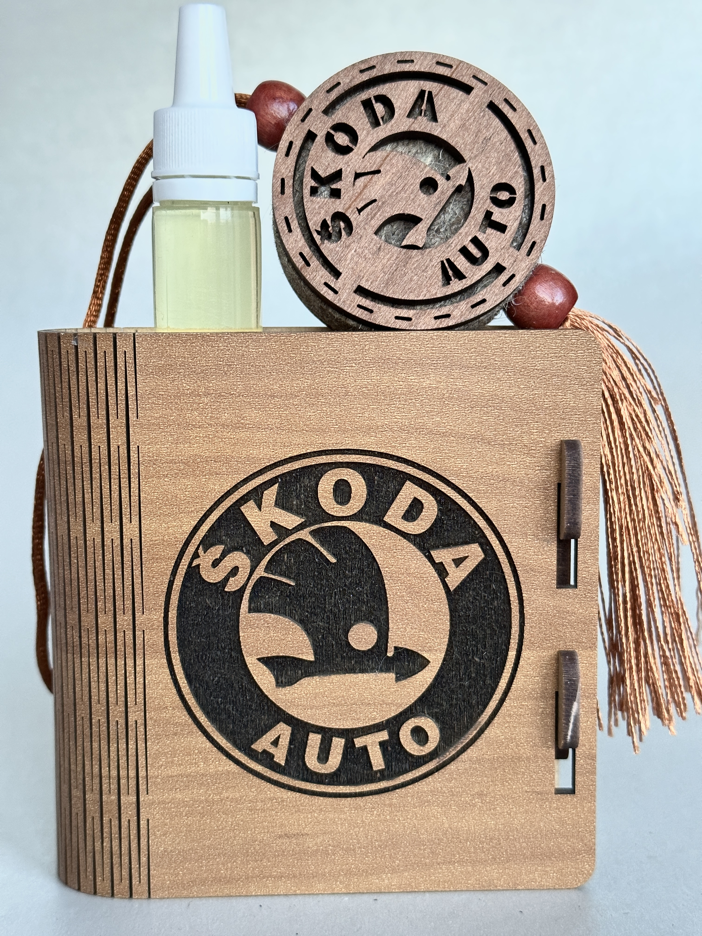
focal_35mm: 48
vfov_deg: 39.7
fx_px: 1298
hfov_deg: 30.3
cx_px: 351
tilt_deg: -7.4
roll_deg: +0.1
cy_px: 468
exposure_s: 1/40
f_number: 1.78
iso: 320
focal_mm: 6.86
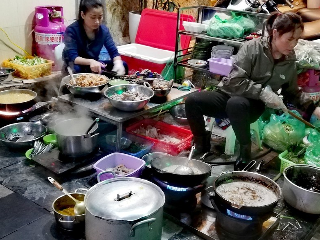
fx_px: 416
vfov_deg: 32.2
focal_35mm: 45
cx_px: 162
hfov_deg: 42.1
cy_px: 119
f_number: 2.2
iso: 500
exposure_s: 1/25
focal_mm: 3.81
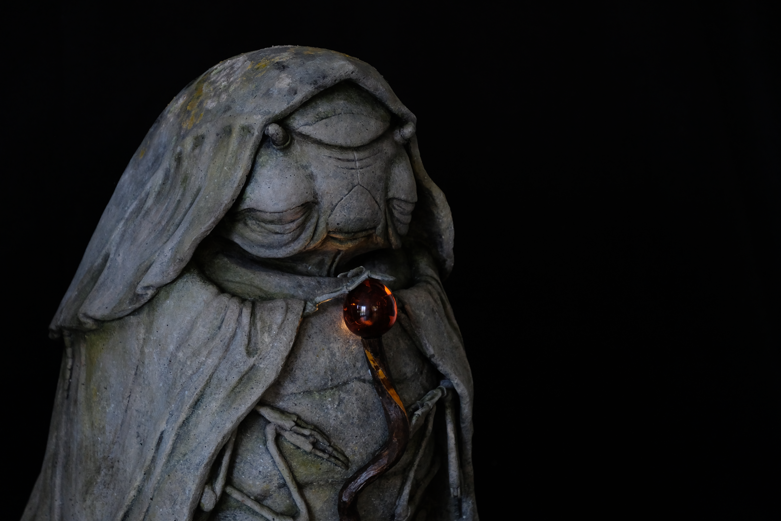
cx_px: 390
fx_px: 2083
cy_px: 260
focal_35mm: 96
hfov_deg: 21.2
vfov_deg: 14.3
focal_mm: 64.3
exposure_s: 1/60
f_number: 5
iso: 1250
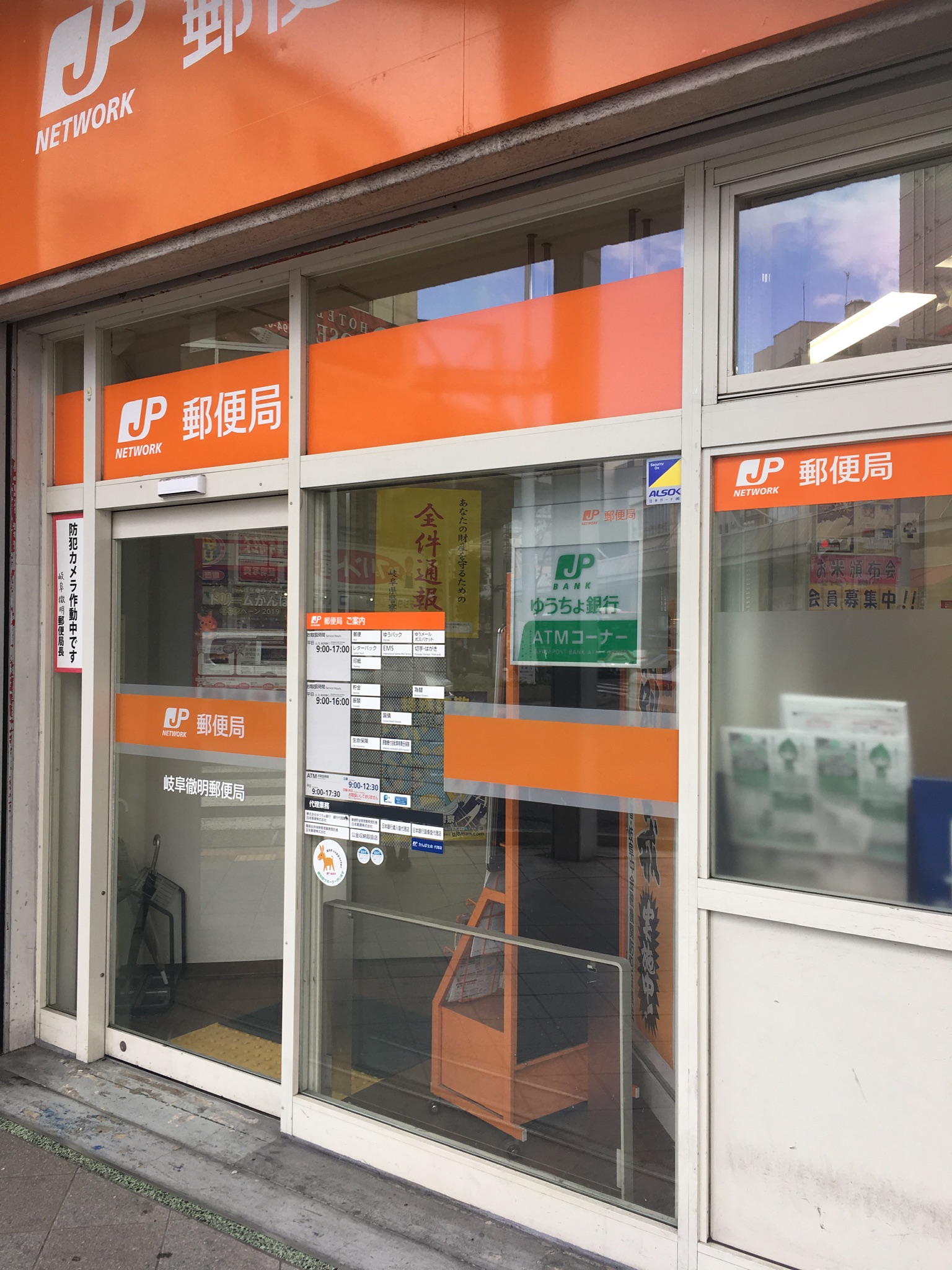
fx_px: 1063
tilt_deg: +2.1
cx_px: 476
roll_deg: +0.7
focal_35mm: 29
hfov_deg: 48.2
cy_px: 635
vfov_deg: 61.7
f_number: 2.2
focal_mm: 4.15
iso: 25
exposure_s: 1/131
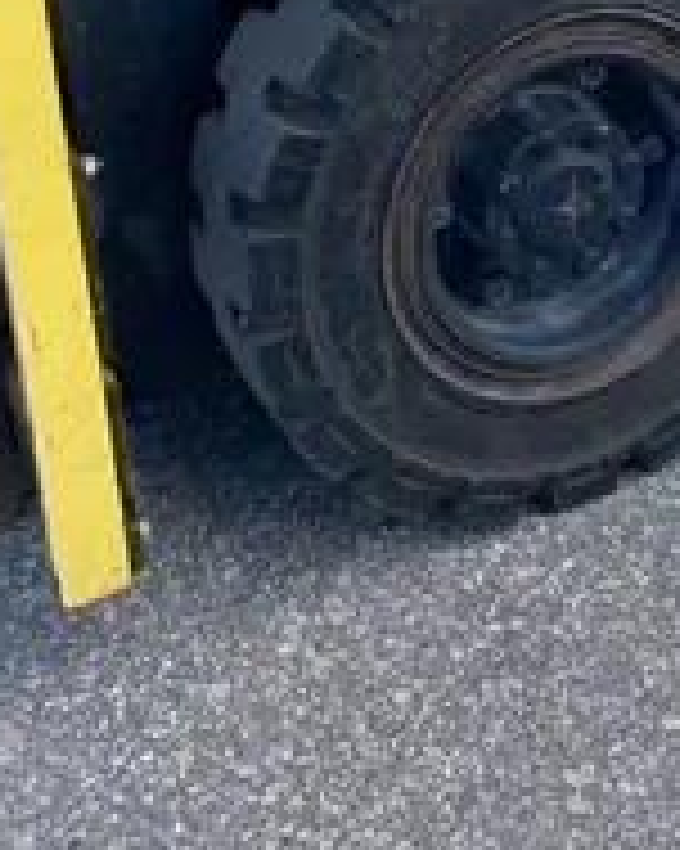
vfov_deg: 15.7
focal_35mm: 106
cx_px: 694
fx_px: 2669
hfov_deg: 14.3
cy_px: -632
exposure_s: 1/917
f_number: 1.8
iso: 20
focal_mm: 3.99
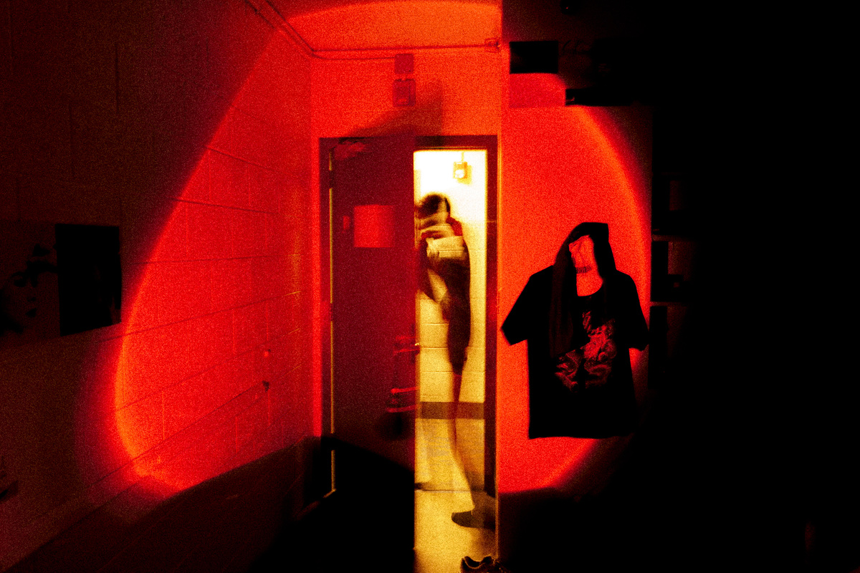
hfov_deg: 65.7
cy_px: 286
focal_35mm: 28
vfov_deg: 46.6
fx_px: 666
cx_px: 430
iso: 100
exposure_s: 1
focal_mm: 18
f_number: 3.5
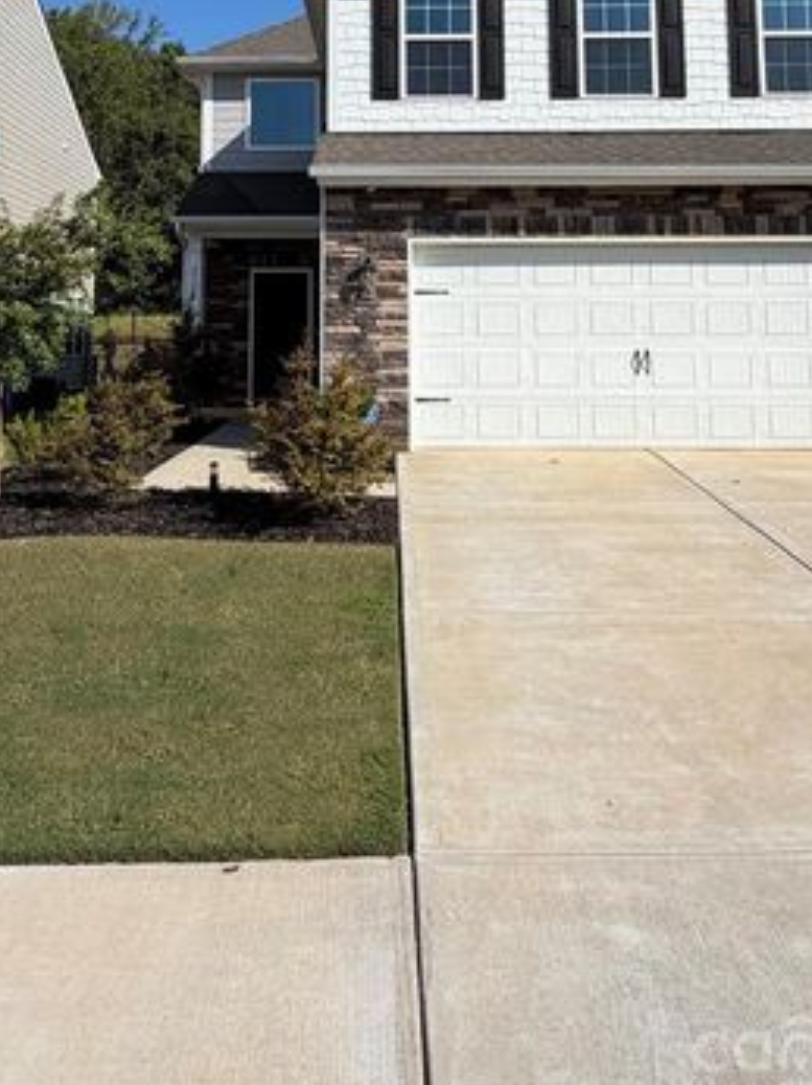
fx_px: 846
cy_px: 64
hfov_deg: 51.2
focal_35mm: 27
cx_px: 370
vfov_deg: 54.7
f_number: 2.2
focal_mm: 2.22
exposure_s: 1/1068
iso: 20
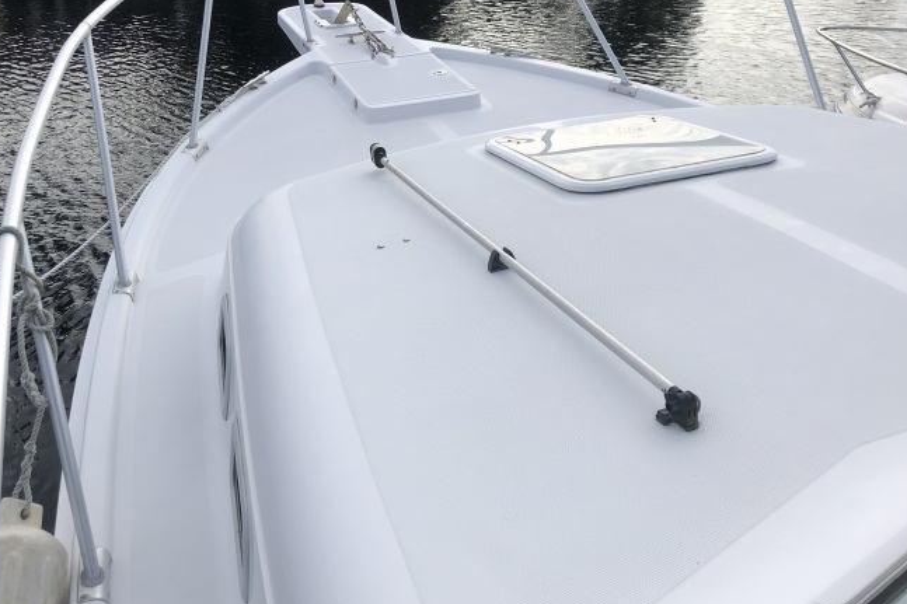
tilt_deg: -23.7
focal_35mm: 36
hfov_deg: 53.0
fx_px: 907
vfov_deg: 36.8
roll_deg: +1.4
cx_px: 405
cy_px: 256
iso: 20
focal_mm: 3.99
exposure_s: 1/3040
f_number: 1.8
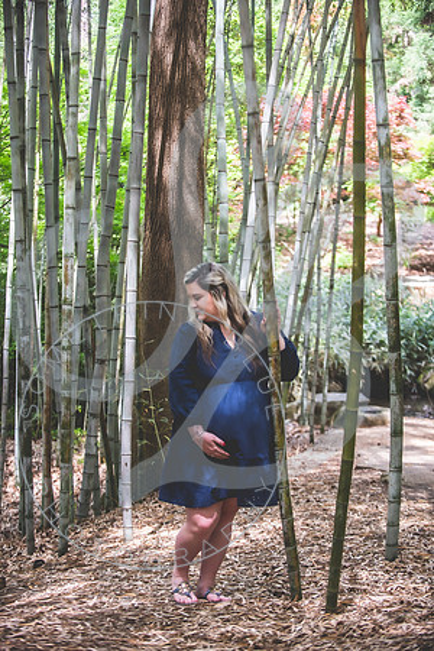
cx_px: 217
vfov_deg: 28.8
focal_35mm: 70
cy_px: 326
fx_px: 1266
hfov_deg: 19.5
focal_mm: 70
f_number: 2.8
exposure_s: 1/250
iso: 200
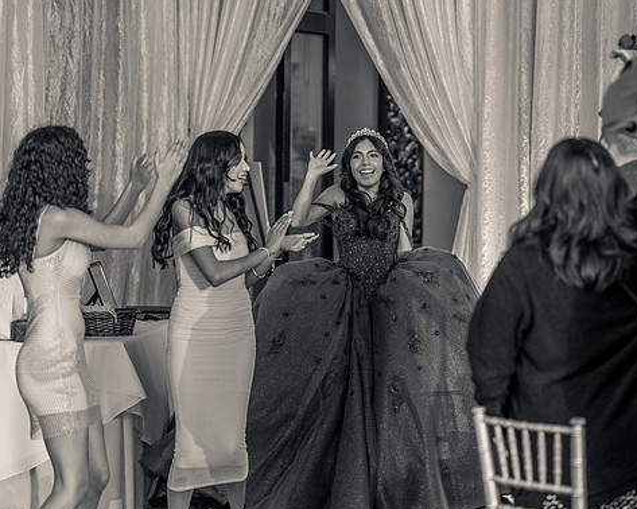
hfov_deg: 14.9
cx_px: 368
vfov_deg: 12.0
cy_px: 258
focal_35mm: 129
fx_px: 2431
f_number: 2.8
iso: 1600
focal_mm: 112
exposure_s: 1/250
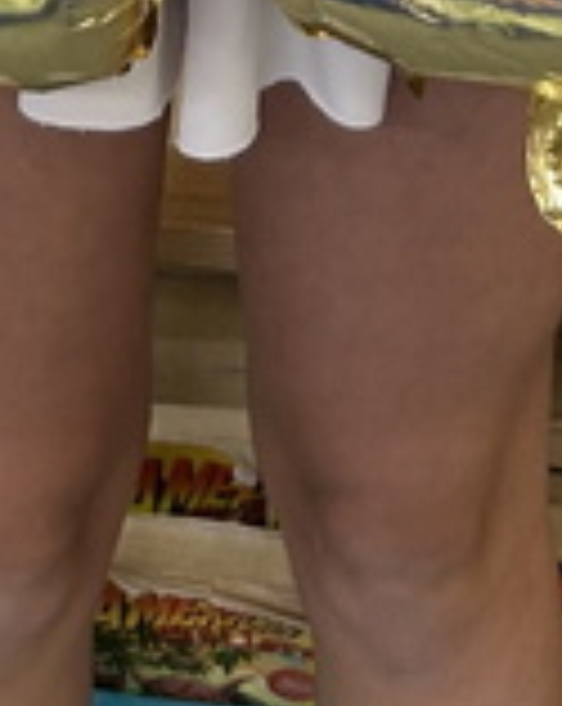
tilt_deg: -17.5
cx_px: 198
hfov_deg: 9.3
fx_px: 3461
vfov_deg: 10.0
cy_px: -1043
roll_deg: -2.0
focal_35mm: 166
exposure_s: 1/60
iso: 100
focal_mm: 5.7
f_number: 1.5
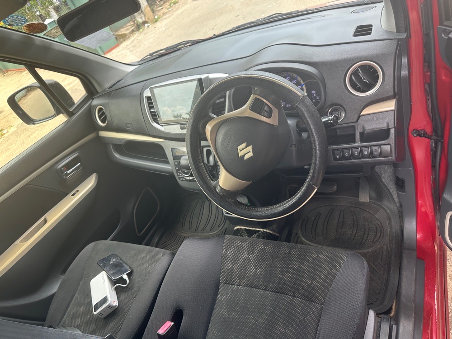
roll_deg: +25.8
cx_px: 226
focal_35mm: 24
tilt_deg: -34.2
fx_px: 313
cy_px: 170
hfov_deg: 71.6
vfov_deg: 56.8
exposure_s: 1/138
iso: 64
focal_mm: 6.86
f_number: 1.78
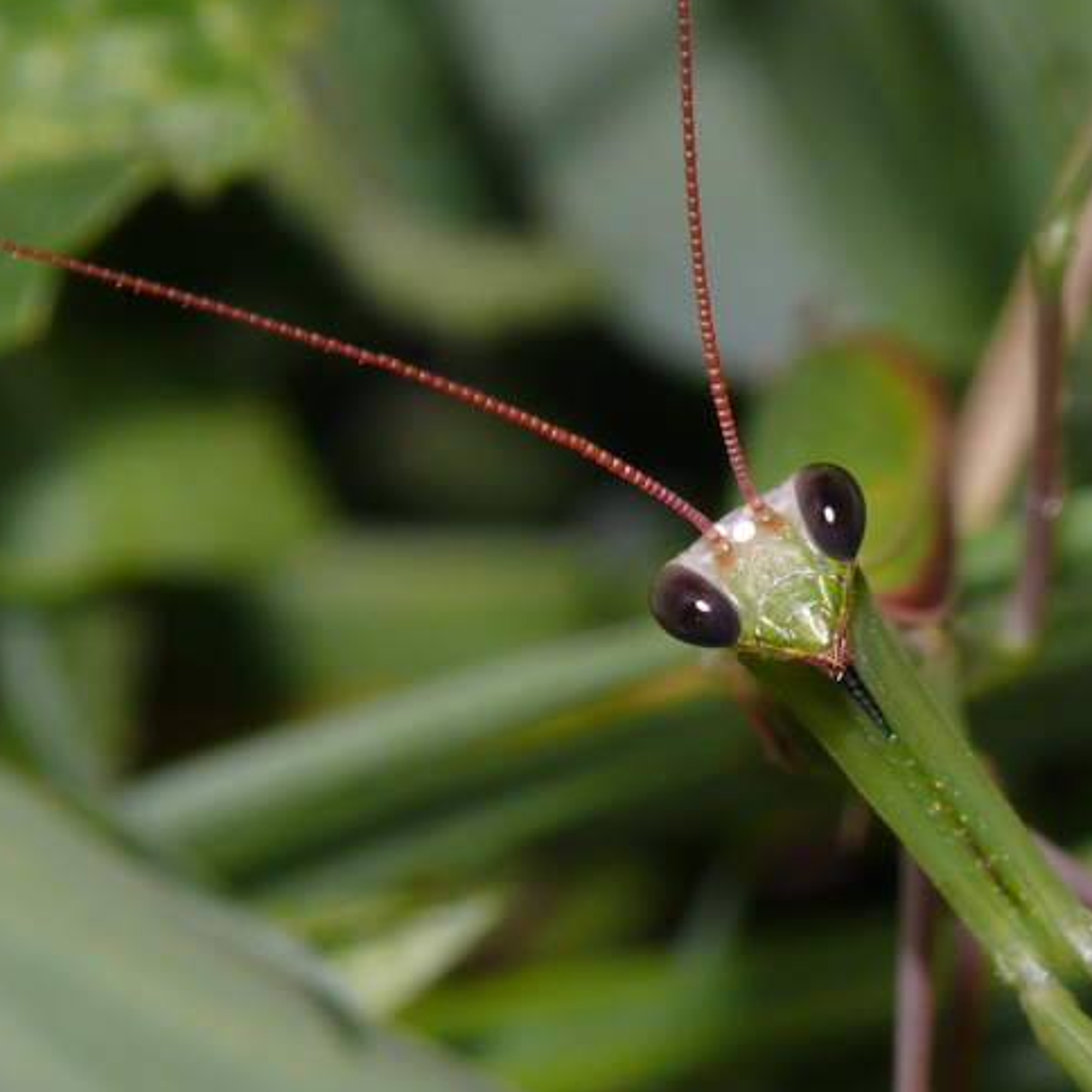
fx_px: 18024
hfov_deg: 3.5
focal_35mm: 505
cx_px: 761
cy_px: 702
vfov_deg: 3.5
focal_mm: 68.4
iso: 100
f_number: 11
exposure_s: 1/640
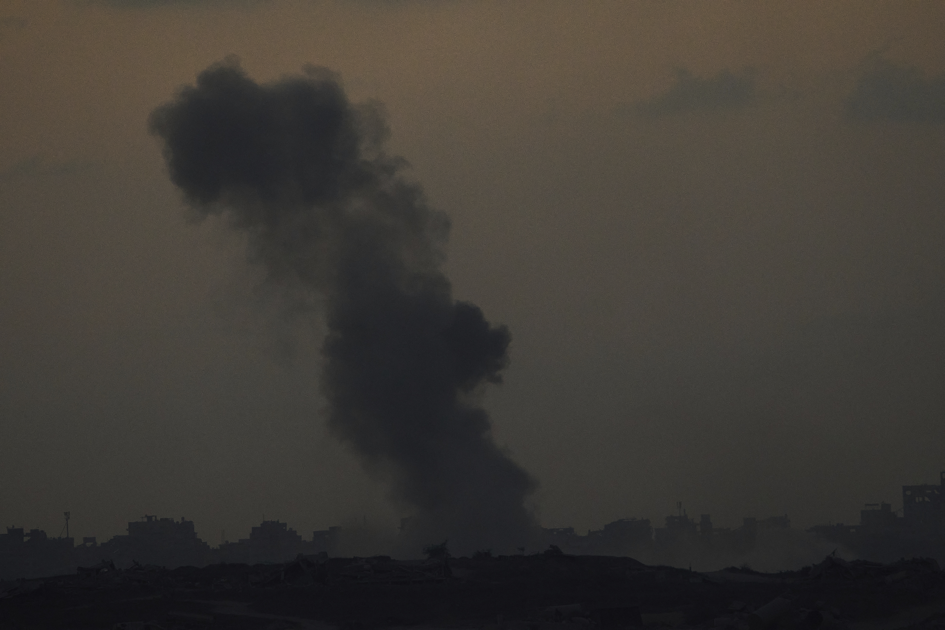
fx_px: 19240
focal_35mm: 733
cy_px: 315
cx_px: 472
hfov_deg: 2.8
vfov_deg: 1.9
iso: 2500
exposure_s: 1/400
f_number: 6.3
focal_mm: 489
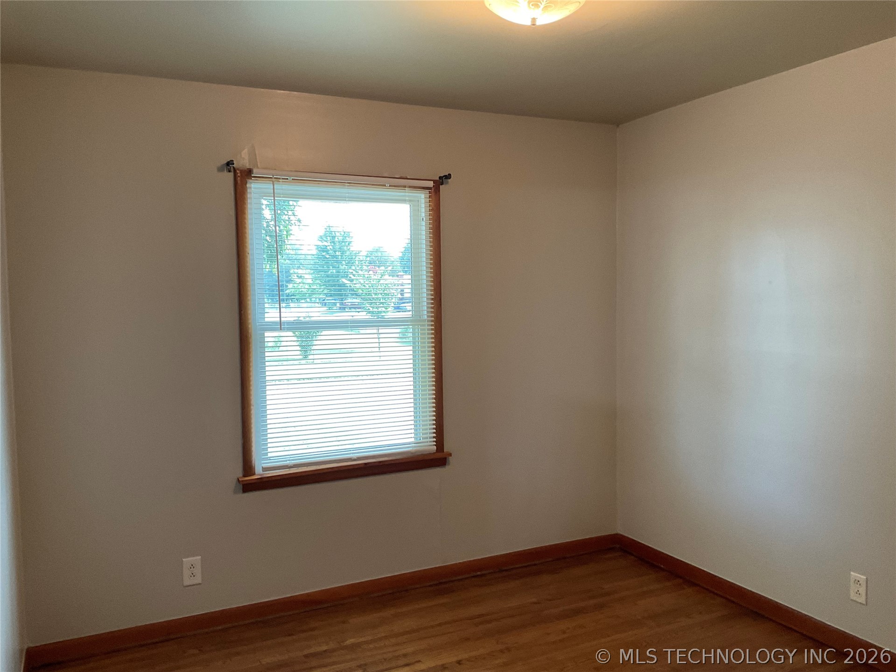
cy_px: 336
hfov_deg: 61.7
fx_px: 751
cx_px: 448
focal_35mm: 29
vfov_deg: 48.2
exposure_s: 1/60
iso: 100
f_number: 1.8
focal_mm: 3
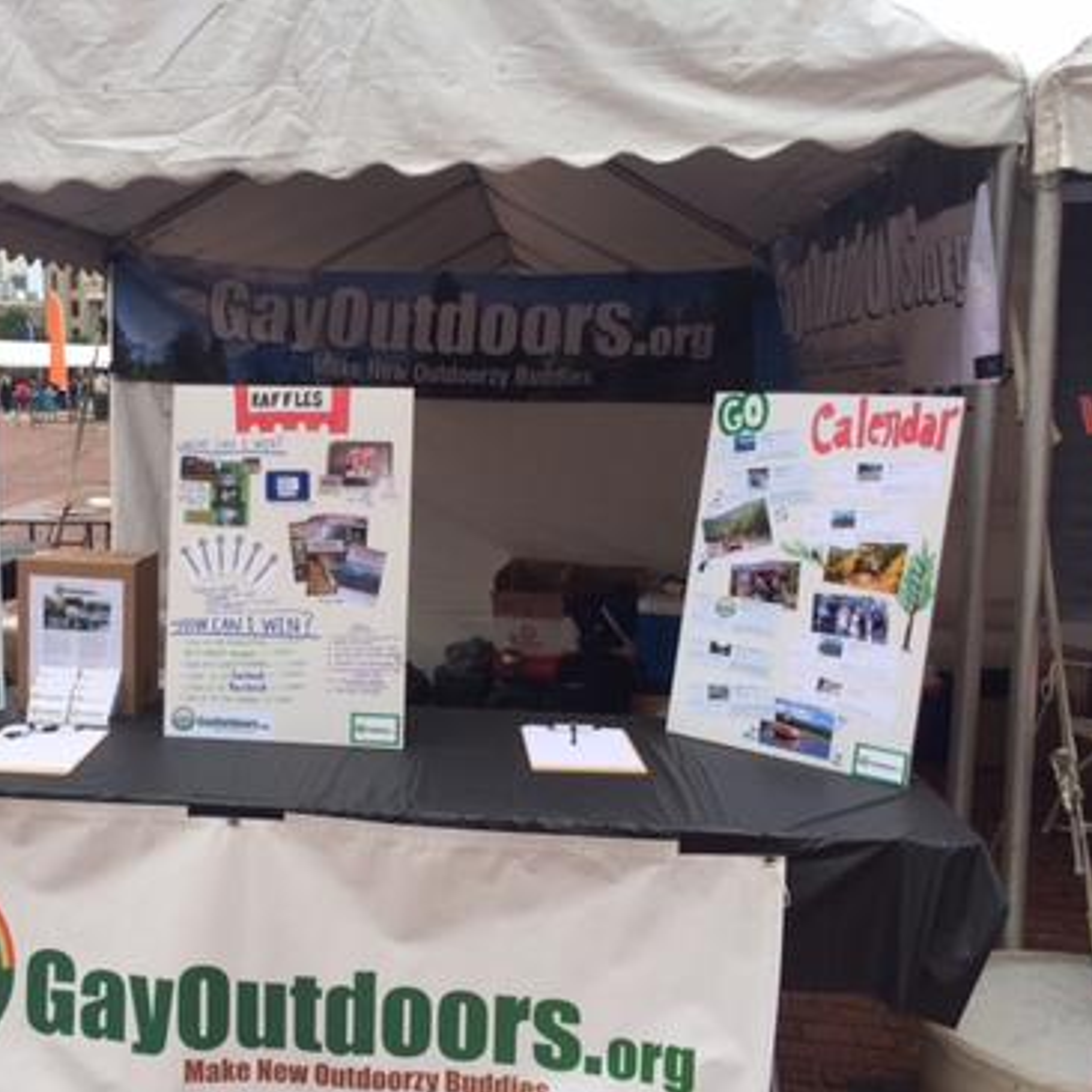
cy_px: 556
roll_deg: +0.2
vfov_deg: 47.2
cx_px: 352
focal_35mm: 35
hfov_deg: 46.4
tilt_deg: -8.6
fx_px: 1249
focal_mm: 4.15
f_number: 2.2
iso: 32
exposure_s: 1/684
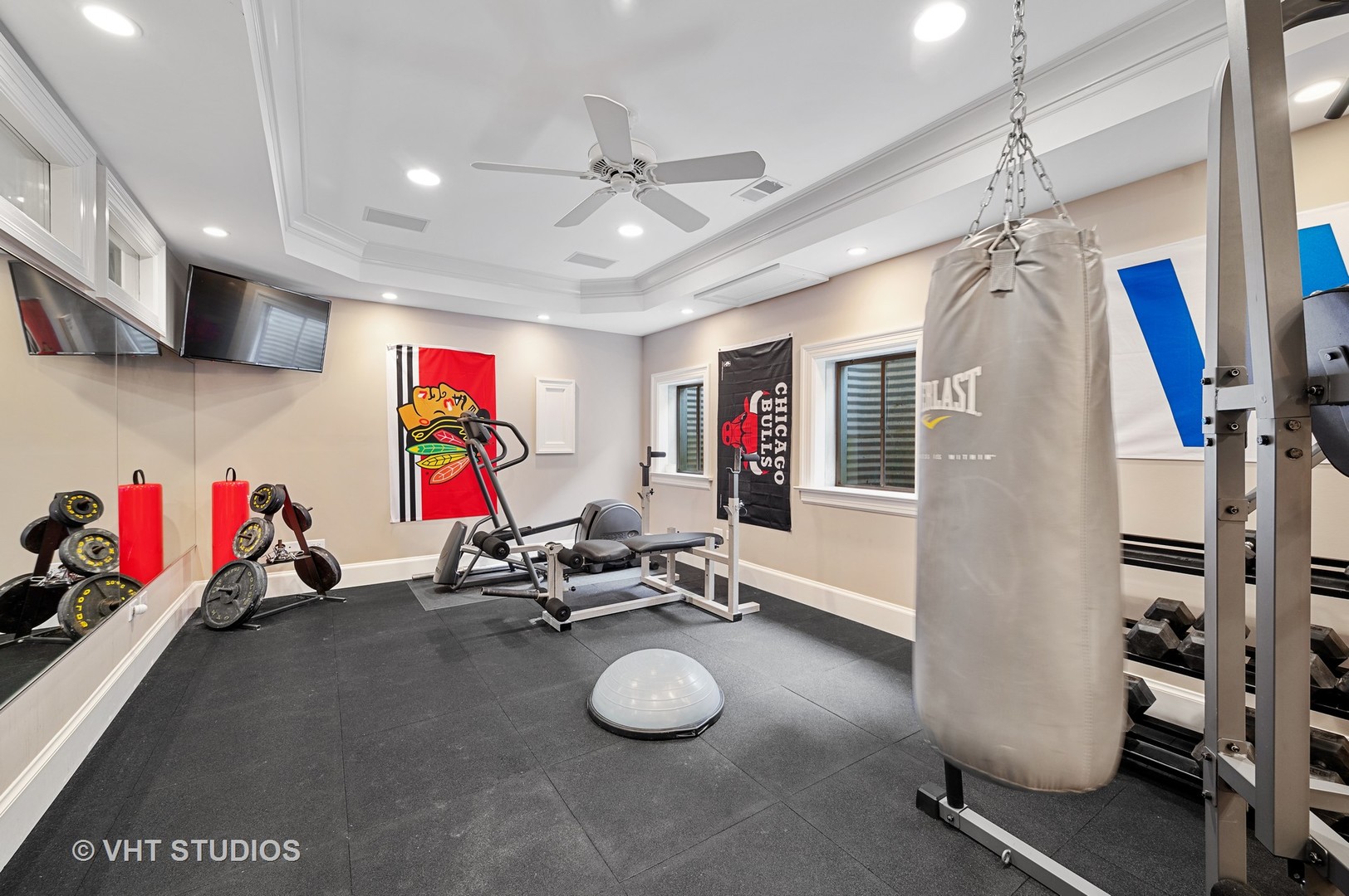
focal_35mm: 14
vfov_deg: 81.1
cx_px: 674
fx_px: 524
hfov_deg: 104.3
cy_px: 448
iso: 200
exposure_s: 15
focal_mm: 14
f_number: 8
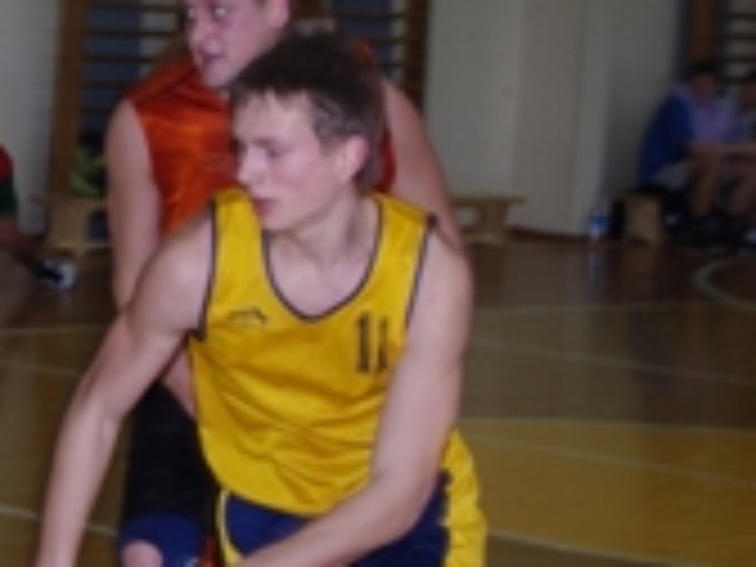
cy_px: 74
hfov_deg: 10.6
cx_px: -432
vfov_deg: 8.3
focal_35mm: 179
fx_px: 3909
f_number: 4.5
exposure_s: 1/50
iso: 200
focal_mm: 32.5
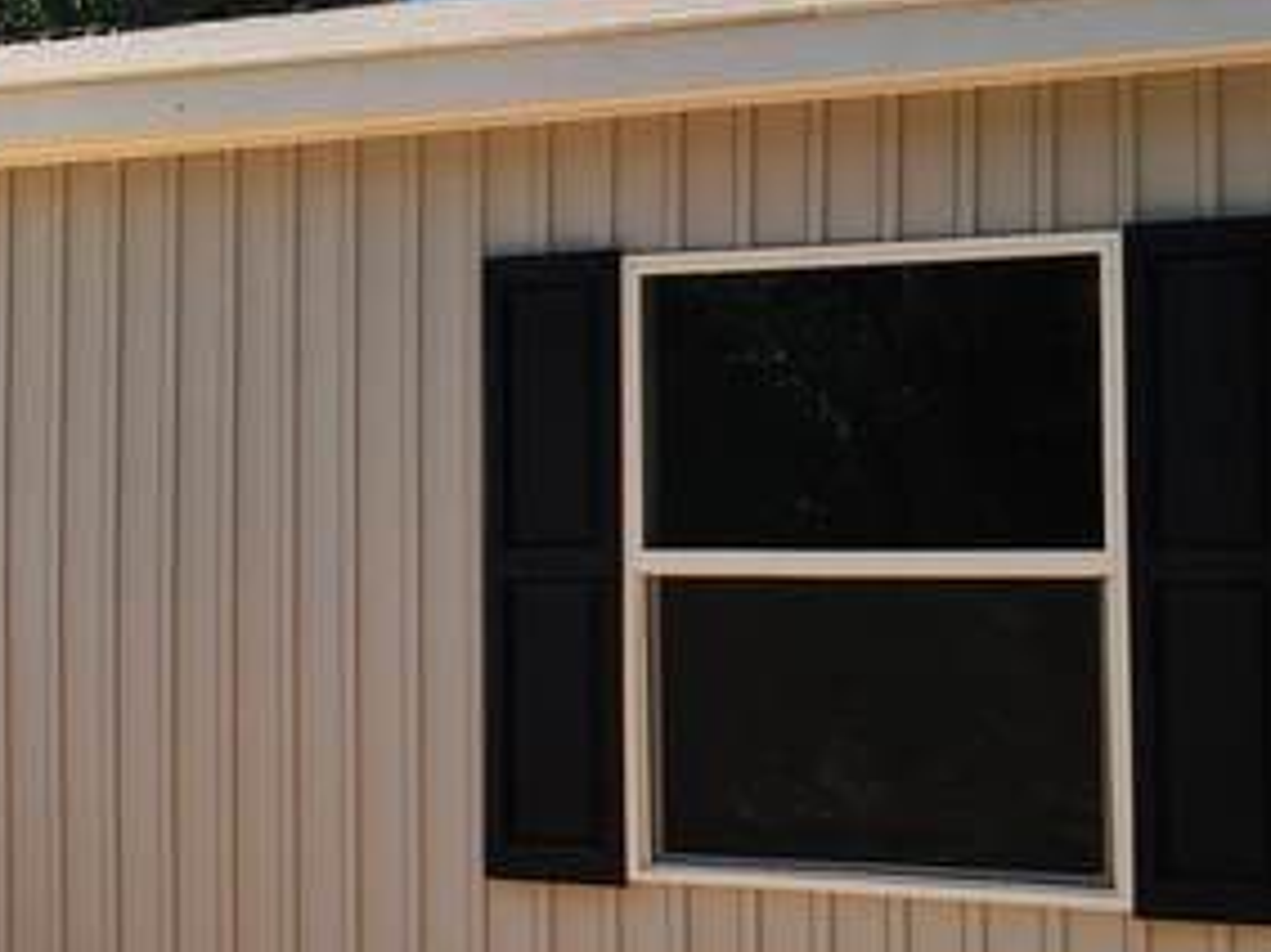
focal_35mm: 104
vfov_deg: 14.2
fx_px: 3817
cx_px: -355
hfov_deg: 17.8
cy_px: 386
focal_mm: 5.4
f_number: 1.8
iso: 20
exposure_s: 1/1011
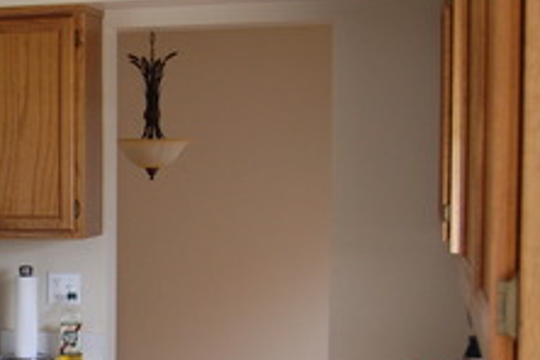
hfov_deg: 19.9
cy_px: 328
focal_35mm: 95
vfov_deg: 14.2
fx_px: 1425
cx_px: -141
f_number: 3.8
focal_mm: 22
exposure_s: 1/30
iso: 500
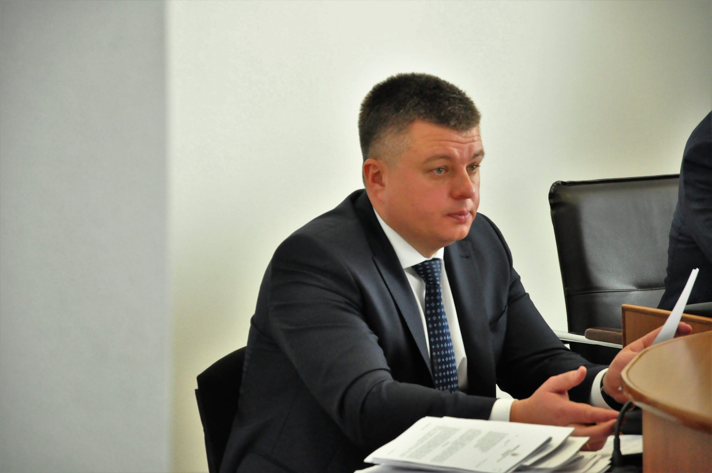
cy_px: 236
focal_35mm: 158
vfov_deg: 8.7
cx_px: 356
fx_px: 3111
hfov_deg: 13.1
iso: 3200
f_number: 5.6
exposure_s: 1/320
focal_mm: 105
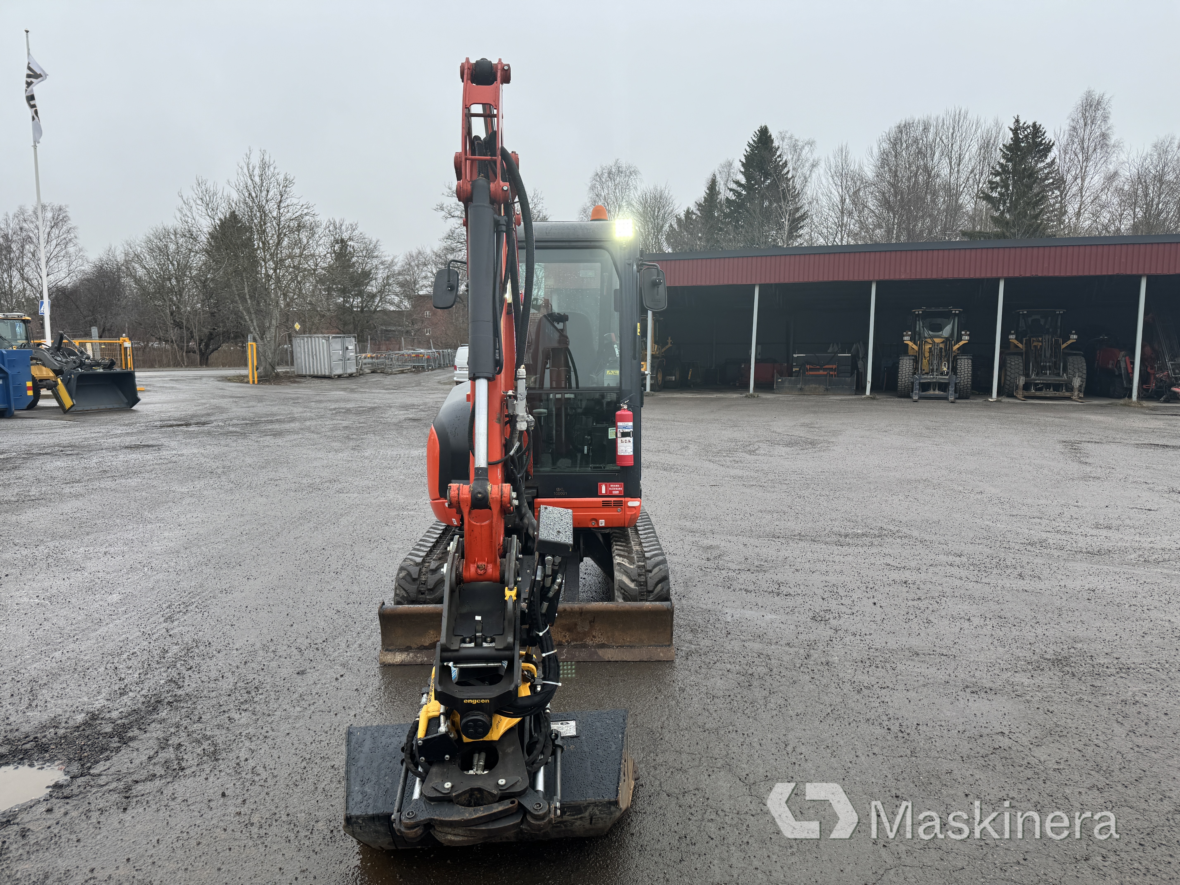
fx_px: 818
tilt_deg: -5.9
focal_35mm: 24
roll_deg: -3.6
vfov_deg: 56.8
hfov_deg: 71.6
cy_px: 442
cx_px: 590
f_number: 1.78
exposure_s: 1/338
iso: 80
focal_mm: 6.76
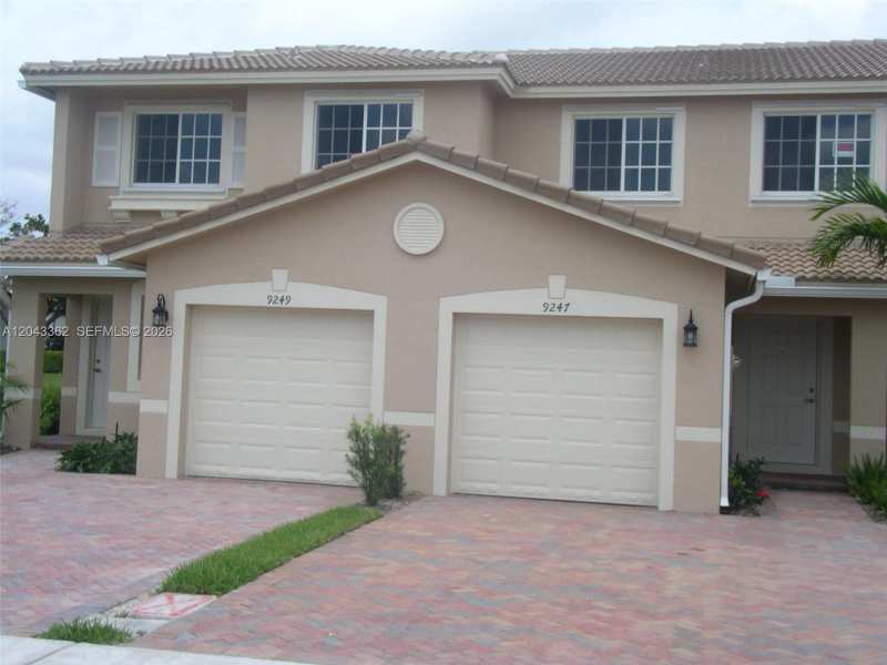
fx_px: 1230
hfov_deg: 39.7
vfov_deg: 30.3
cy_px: 332
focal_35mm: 48
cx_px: 444
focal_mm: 7.5
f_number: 7.5
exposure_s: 1/125
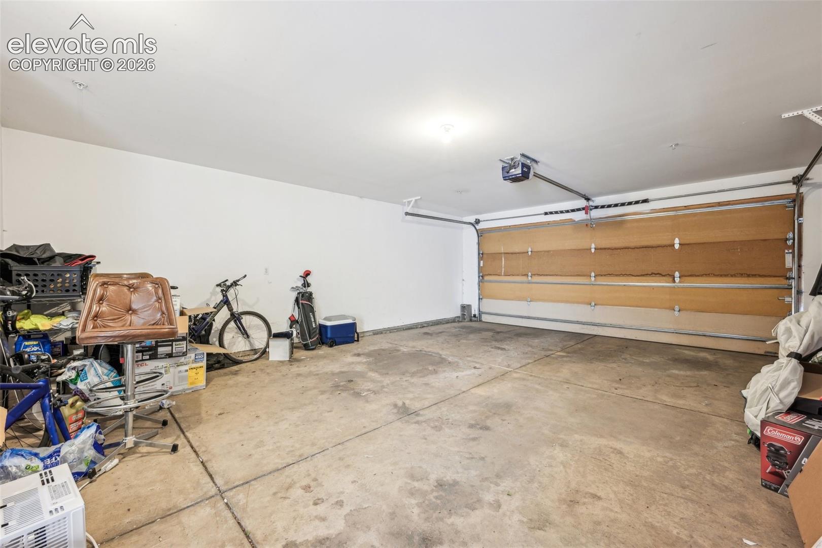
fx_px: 320
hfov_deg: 104.3
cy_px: 274
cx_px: 411
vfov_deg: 81.2
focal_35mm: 14
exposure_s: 1/1.67
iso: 400
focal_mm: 14
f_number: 8
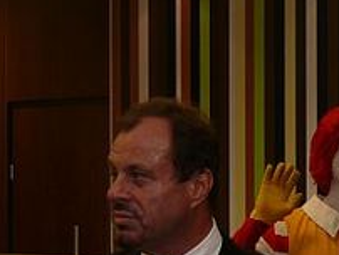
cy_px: 206
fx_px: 1883
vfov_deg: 7.7
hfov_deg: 10.2
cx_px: 331
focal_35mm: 192
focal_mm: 13.1
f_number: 4
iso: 100
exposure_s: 1/30
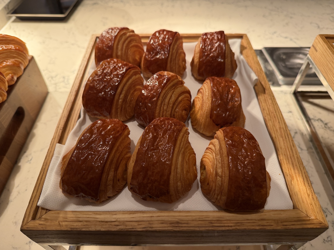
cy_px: 125
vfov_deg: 56.8
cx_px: 167
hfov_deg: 71.6
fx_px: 232
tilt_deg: -48.7
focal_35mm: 24
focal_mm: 6.76
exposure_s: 1/100
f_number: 1.78
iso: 200
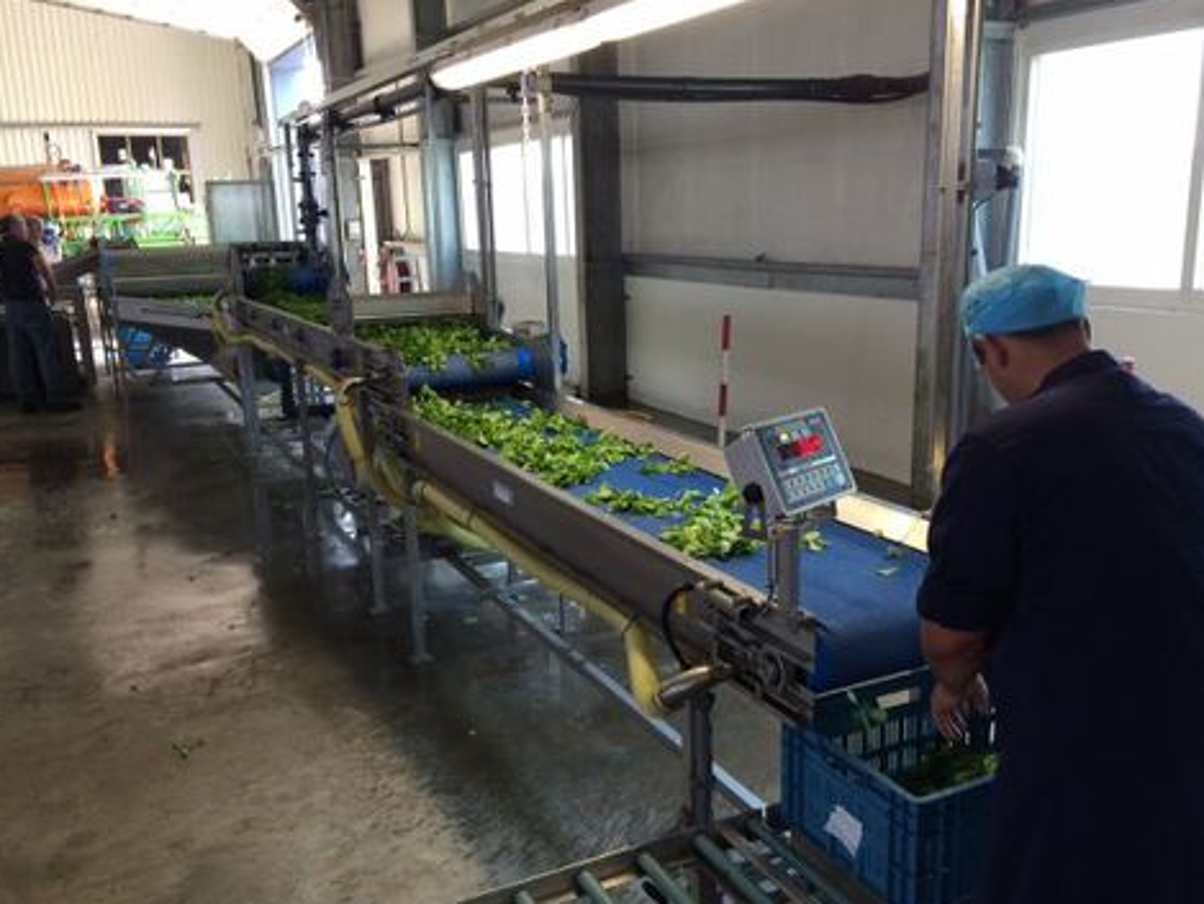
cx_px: 626
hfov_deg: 56.8
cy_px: 476
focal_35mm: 32
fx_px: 1113
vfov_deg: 44.2
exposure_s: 1/30
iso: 50
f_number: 2.2
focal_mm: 4.12
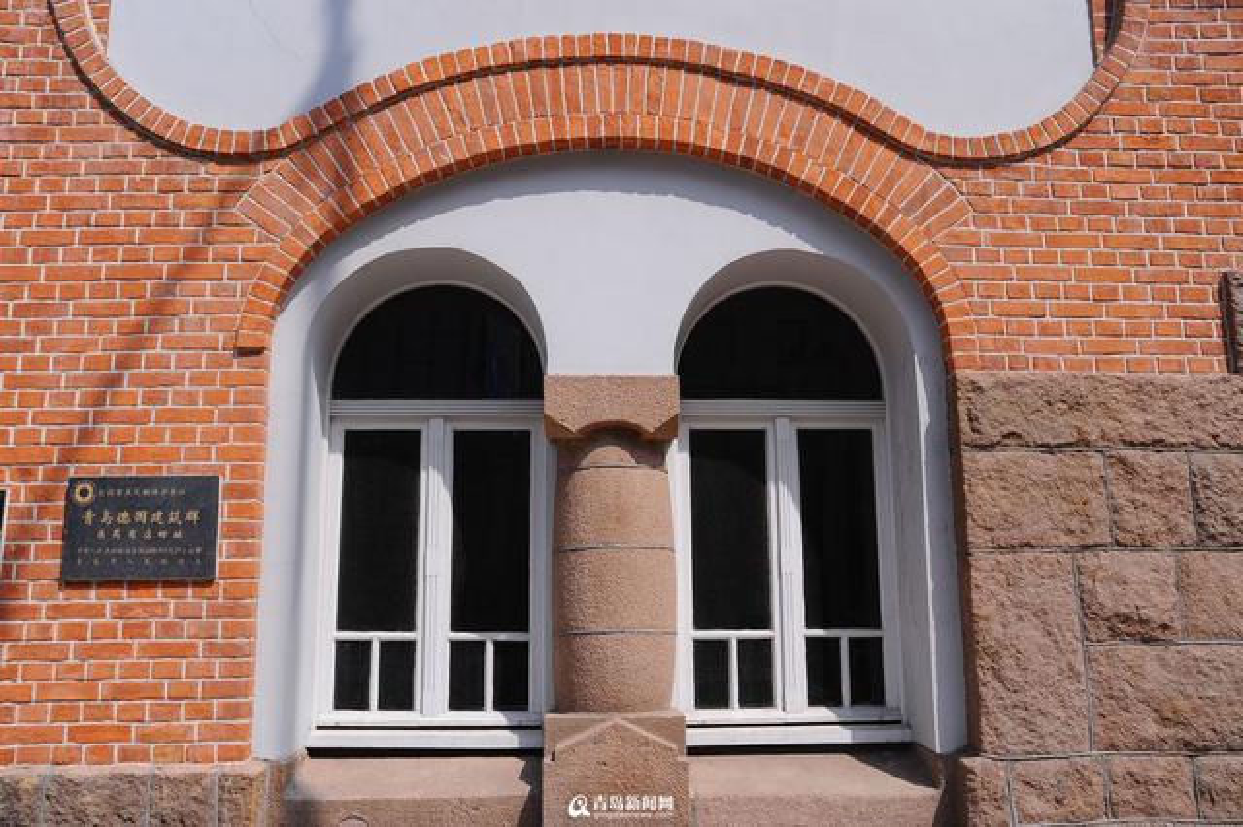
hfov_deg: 60.3
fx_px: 1070
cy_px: 414
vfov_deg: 42.3
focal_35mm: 31
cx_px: 622
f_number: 8
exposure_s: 1/500
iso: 200
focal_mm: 31
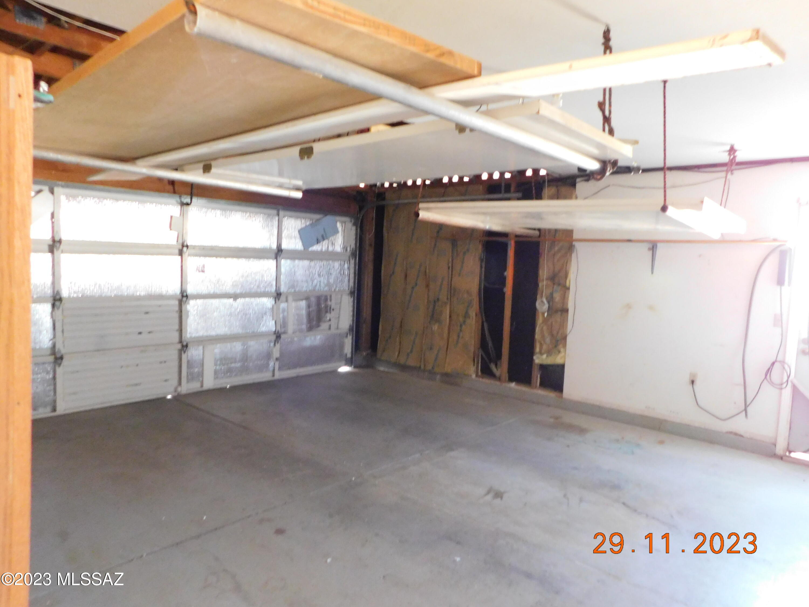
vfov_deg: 58.9
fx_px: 538
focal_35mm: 23
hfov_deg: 73.9
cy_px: 304
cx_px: 404
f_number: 3
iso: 800
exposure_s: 1/3
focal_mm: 4
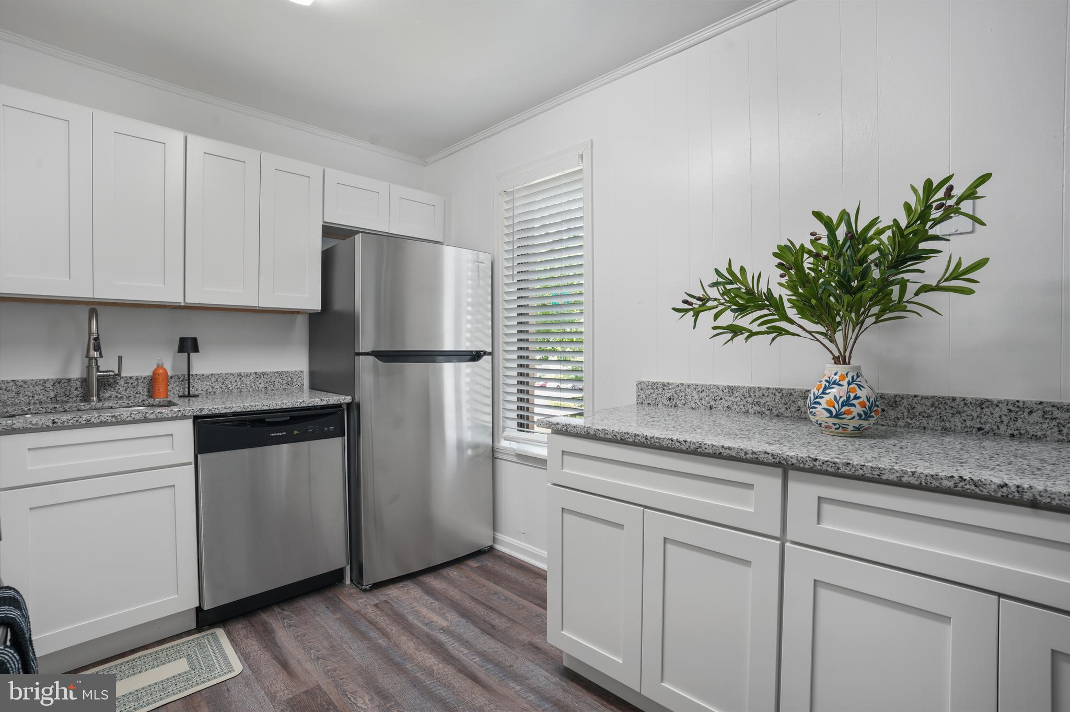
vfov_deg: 73.7
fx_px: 475
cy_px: 356
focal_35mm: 16
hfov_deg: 96.8
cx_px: 535
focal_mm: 16
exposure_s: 1/1.25
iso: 100
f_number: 8
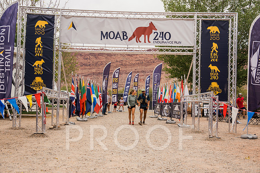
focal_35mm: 42
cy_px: 86
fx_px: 303
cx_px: 130
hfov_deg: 46.4
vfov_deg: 31.9
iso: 320
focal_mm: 42
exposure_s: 1/800
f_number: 4
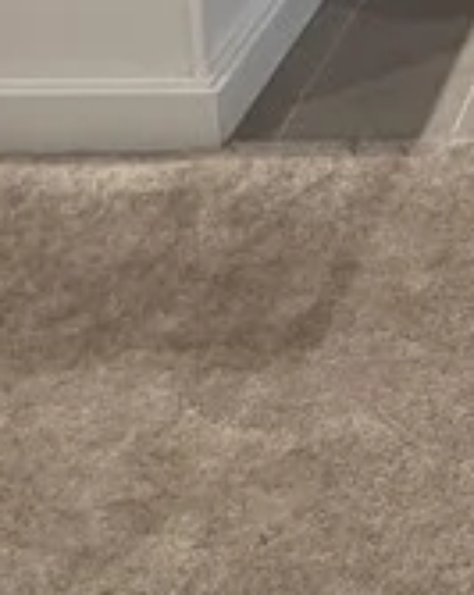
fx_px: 1477
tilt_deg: -9.4
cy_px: -570
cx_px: 877
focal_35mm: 84
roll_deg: +0.6
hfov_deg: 15.4
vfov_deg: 17.2
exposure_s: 1/60
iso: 200
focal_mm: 2.22
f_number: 2.2
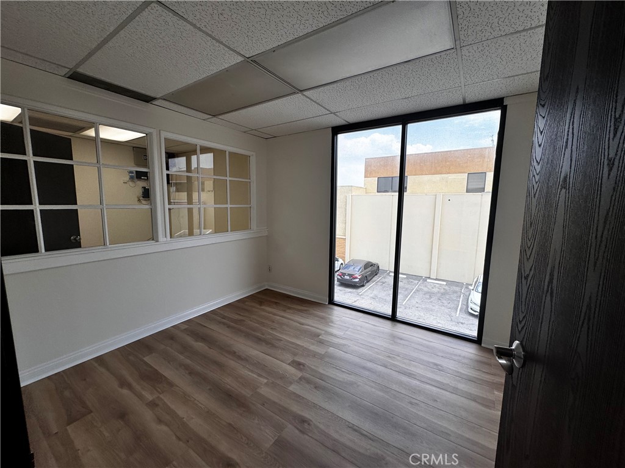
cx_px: 312
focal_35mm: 14
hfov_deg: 102.1
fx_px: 253
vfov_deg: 85.7
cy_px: 234
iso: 40
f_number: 2.2
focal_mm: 2.22
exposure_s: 1/202
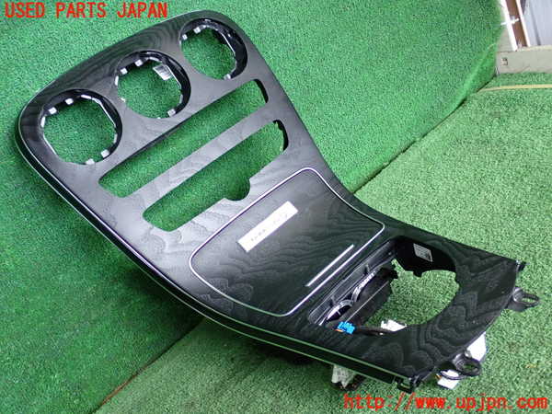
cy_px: 207
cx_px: 276
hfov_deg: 45.8
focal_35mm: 41
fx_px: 654
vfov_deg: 35.1
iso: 500
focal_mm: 7.31
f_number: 2.8
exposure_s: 1/125
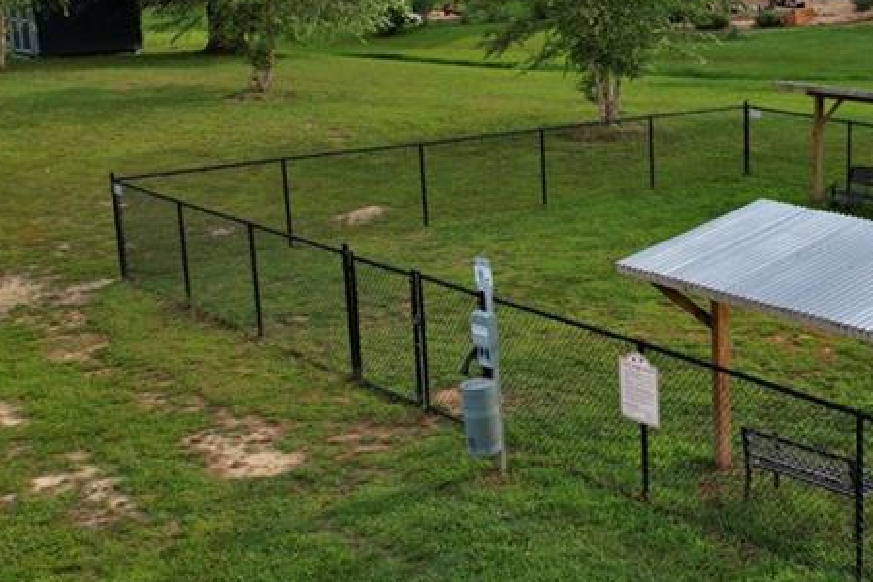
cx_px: 793
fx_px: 1212
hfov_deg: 37.0
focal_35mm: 50
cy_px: 167
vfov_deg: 26.7
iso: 110
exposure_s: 1/90
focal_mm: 8.38
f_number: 2.8
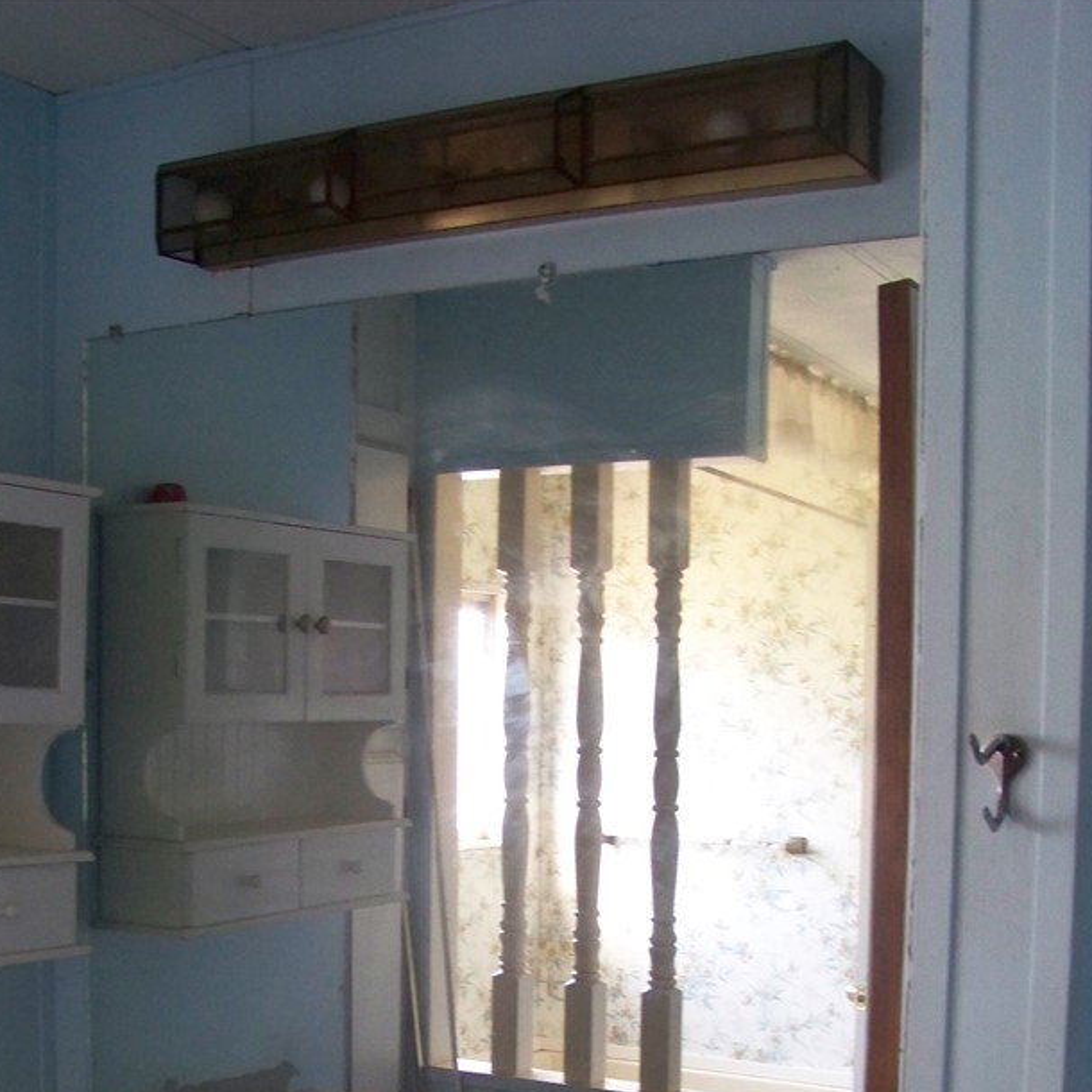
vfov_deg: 33.4
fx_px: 1749
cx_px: 474
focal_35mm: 49
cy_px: 908
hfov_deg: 34.6
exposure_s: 1/30
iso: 320
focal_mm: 5.85
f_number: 2.8
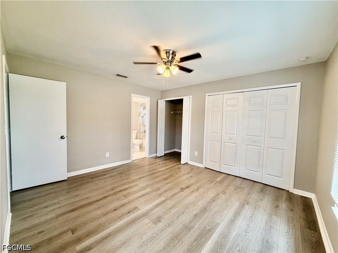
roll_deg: -1.6
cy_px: 126
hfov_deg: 102.1
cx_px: 169
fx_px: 137
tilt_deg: -3.3
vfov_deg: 85.7
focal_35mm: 14
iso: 200
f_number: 2.2
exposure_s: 1/120
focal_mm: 2.22
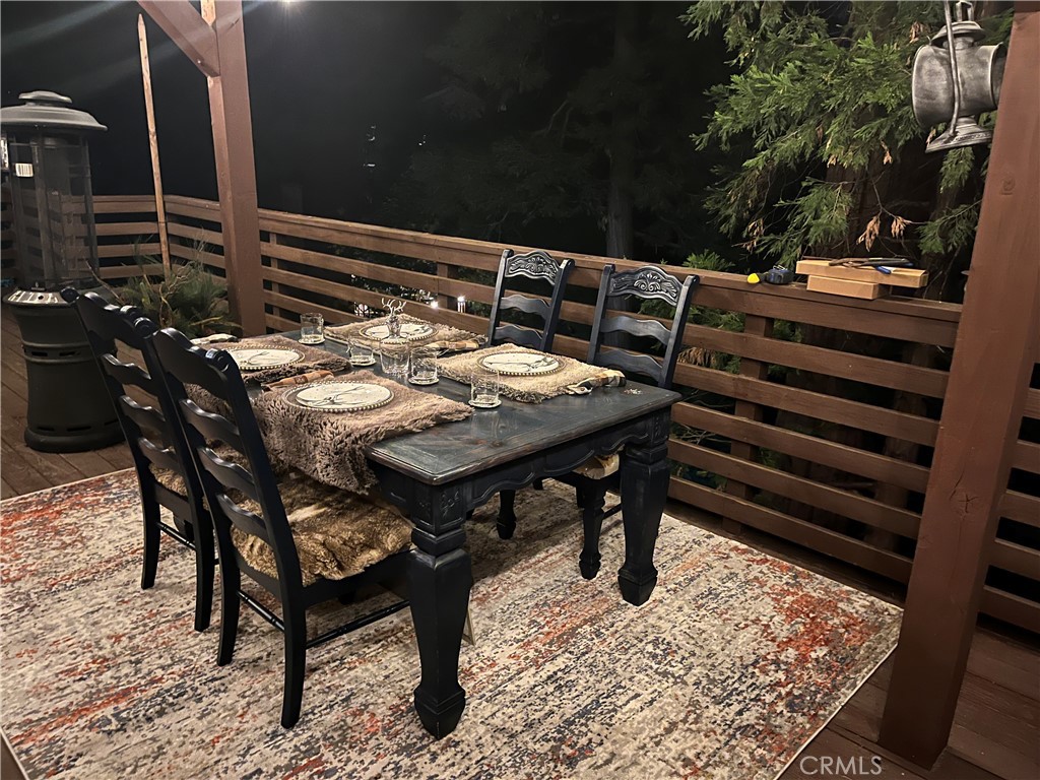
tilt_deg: -16.1
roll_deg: -2.3
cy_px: 390
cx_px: 520
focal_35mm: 26
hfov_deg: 67.3
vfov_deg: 53.1
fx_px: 781
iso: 640
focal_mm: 5.1
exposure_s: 1/9
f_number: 1.6
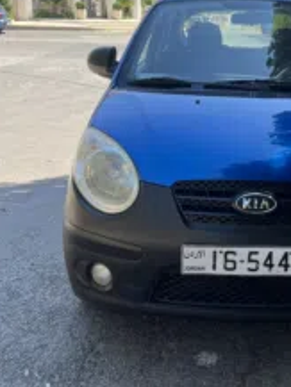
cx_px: 259
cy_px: 144
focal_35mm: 48
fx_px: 537
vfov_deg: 39.4
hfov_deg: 29.1
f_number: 1.5
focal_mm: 5.7
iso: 50
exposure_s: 1/1377
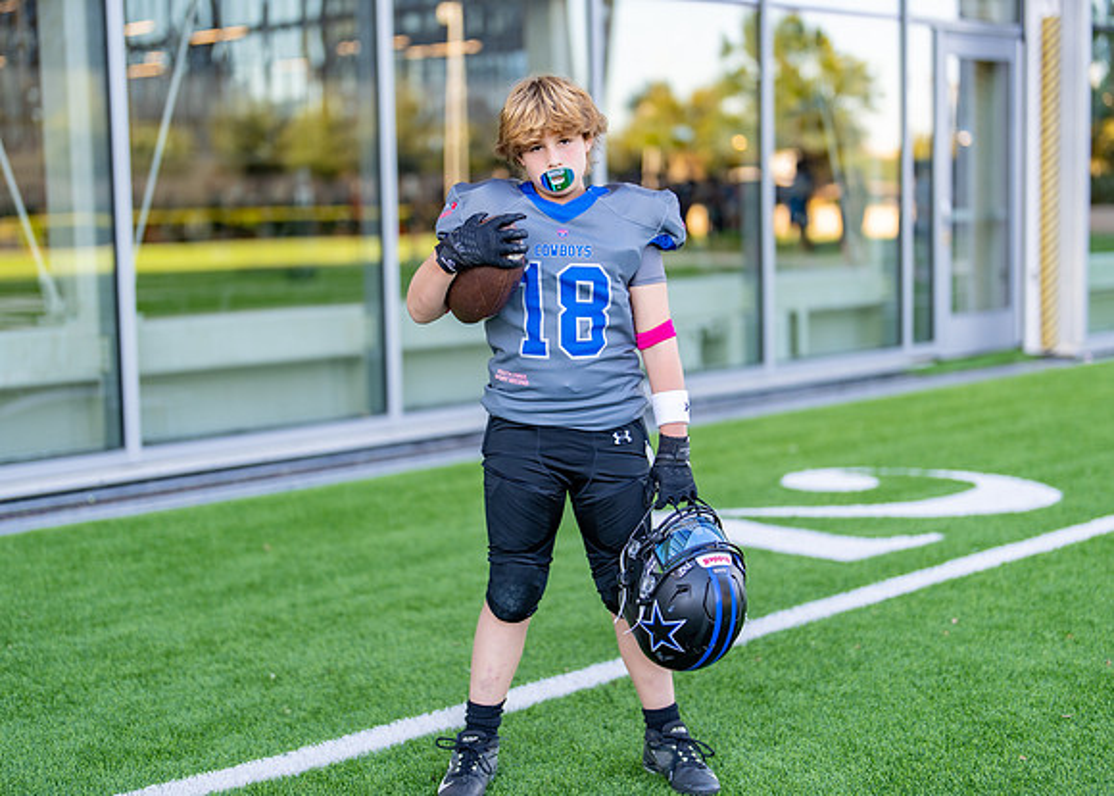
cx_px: 562
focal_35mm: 59
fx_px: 1851
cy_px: 375
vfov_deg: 24.2
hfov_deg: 33.5
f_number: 1.2
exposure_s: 1/640
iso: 100
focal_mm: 50
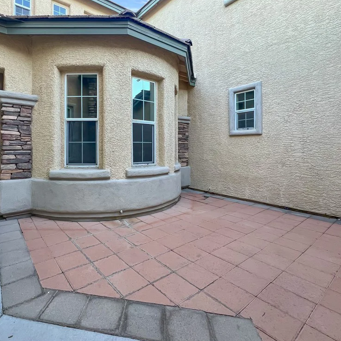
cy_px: 168
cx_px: 122
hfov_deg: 85.2
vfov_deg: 87.4
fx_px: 178
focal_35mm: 16
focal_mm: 1.57
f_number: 1.8
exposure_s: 1/100
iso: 100
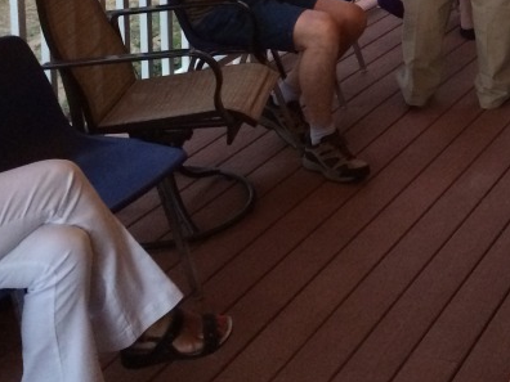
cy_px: -80
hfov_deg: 24.5
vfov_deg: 18.6
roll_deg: +0.3
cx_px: 543
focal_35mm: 75
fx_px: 1105
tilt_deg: -11.9
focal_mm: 4.15
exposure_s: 1/30
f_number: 2.2
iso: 250
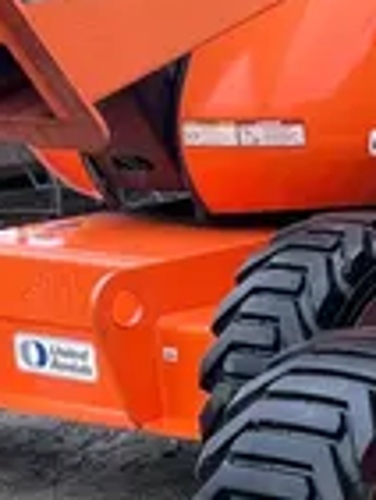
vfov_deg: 14.6
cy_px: 296
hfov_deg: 10.0
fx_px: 1952
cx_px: 826
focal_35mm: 135
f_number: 1.6
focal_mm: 4.2
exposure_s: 1/247
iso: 32
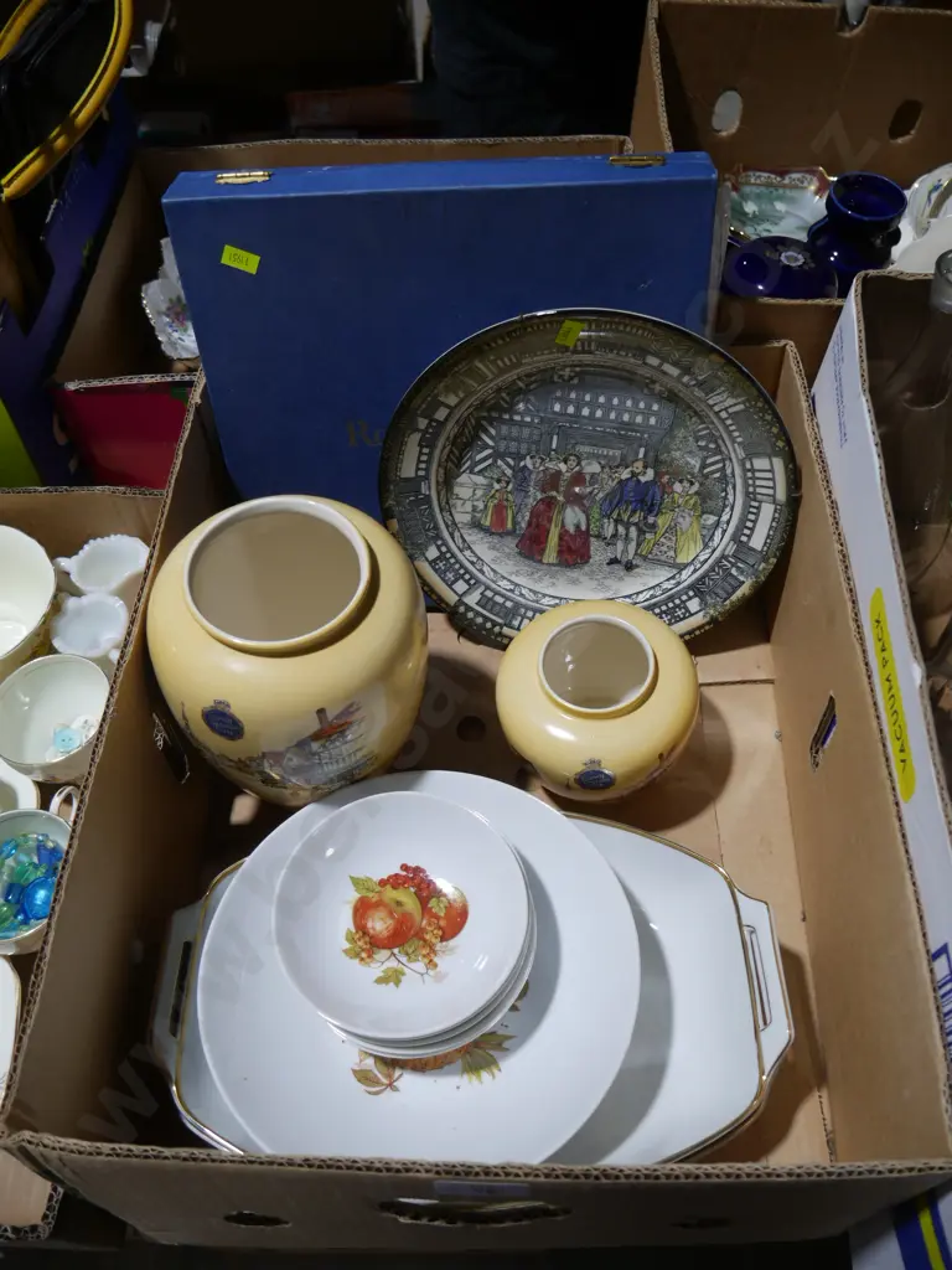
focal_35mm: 28
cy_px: 635
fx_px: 1027
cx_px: 476
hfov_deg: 49.7
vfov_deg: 63.4
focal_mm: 14
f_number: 3.5
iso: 200
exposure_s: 1/125
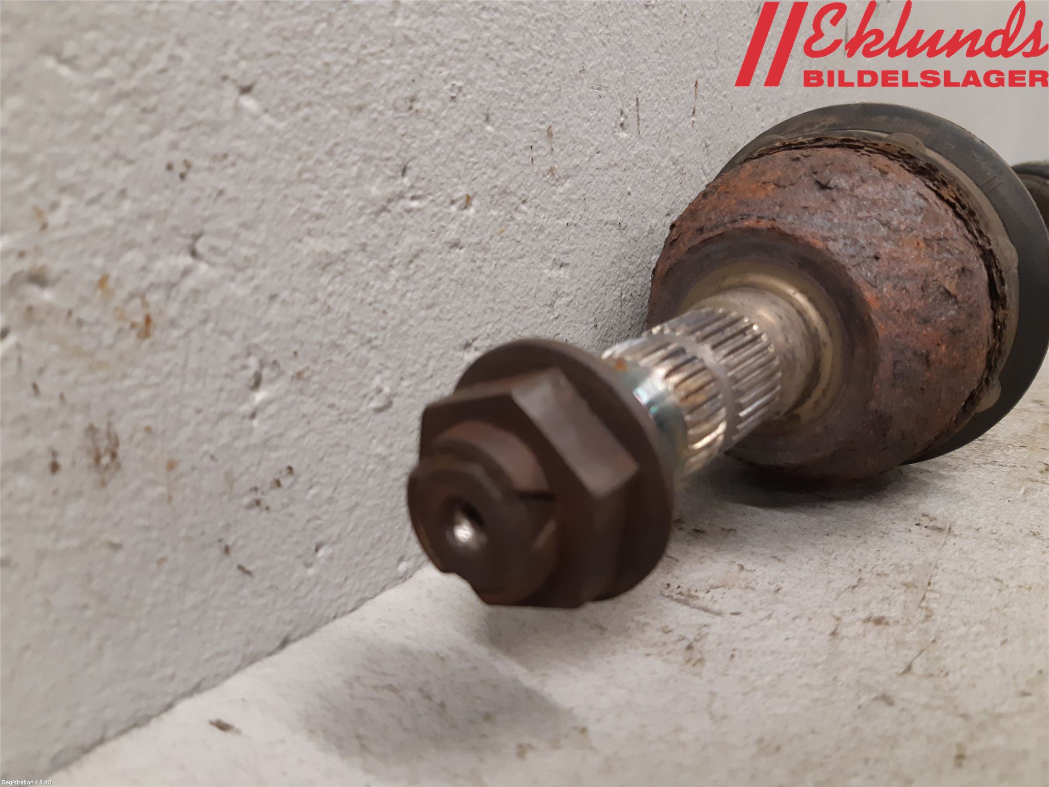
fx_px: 788
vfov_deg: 53.1
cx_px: 524
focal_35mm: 26
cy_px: 394
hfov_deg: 67.3
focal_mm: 3.93
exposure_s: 1/50
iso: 200
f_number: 1.7
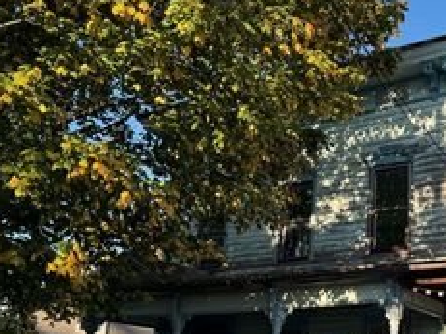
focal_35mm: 52
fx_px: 670
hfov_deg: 35.4
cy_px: 262
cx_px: 369
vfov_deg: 27.5
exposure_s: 1/1285
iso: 80
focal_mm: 6.76
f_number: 1.78
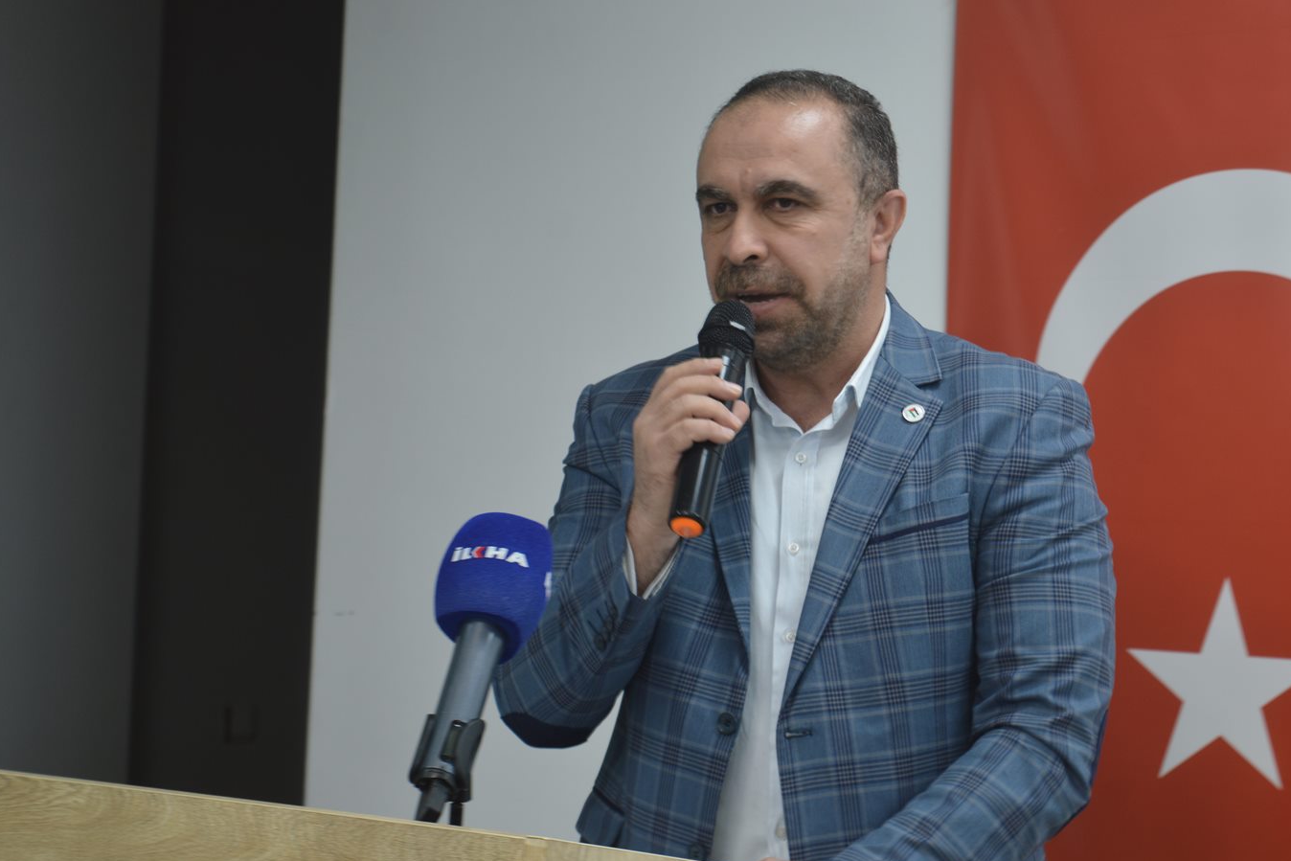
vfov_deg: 17.3
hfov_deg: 25.7
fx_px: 2833
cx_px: 648
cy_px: 435
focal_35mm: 79
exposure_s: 1/8
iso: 100
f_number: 5.6
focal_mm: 52
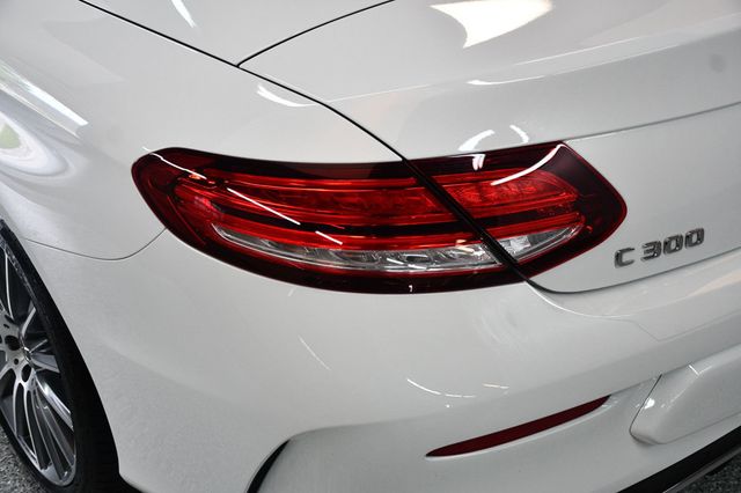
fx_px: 987
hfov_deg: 41.1
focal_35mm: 48
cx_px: 370
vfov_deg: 28.0
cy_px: 246
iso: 800
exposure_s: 1/125
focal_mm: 32
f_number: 4
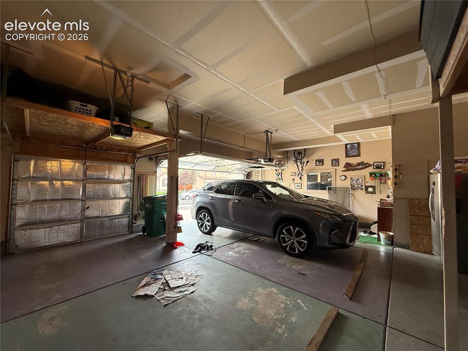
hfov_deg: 102.1
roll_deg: -0.6
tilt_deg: +3.3
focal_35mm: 14
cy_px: 176
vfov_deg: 85.6
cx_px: 234
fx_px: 189
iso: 160
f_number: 2.2
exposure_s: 1/99
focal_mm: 2.22
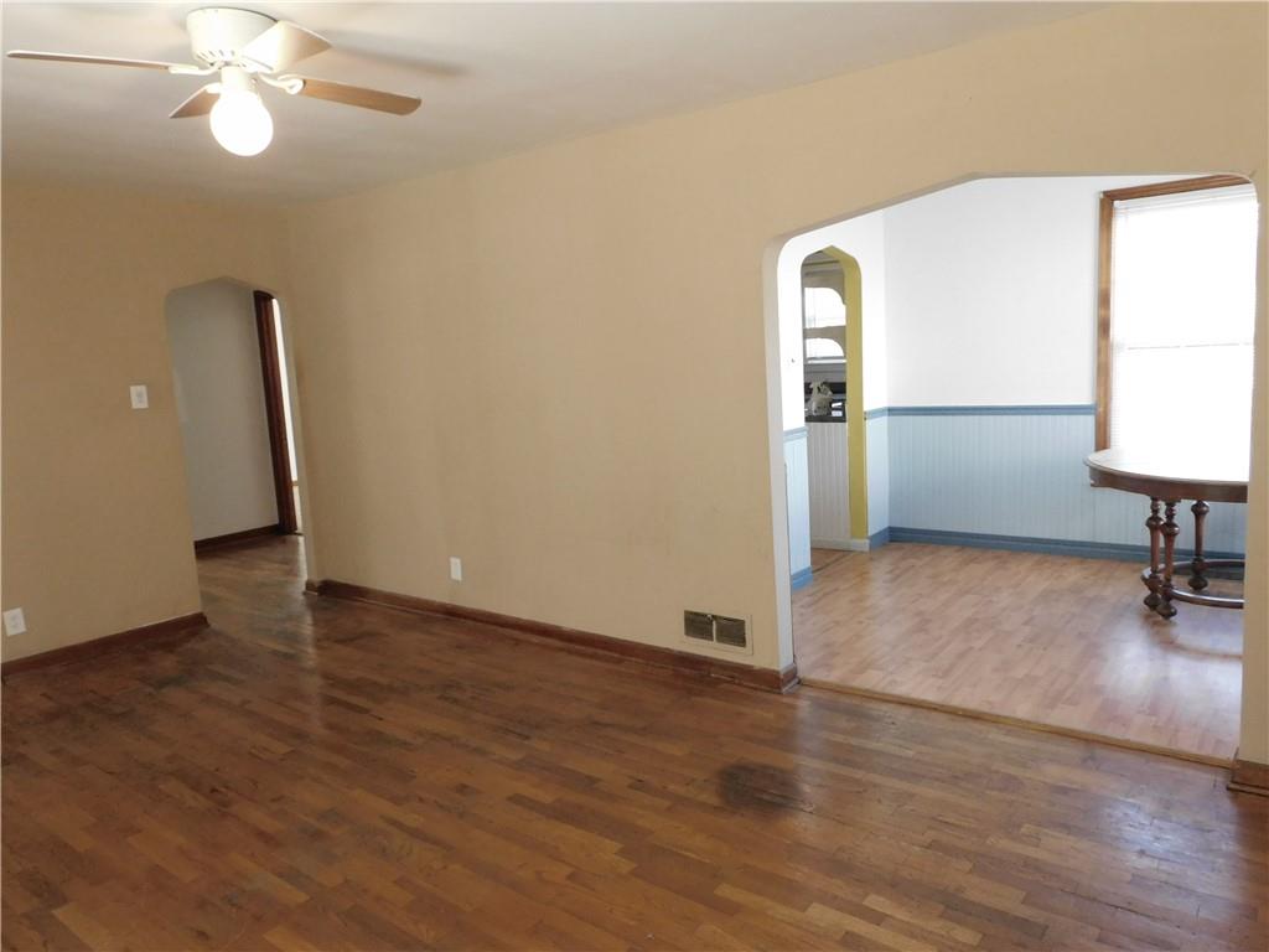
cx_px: 634
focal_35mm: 24
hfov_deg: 71.6
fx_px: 880
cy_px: 476
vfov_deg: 56.8
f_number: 3.3
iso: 400
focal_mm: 4.3
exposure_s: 1/30
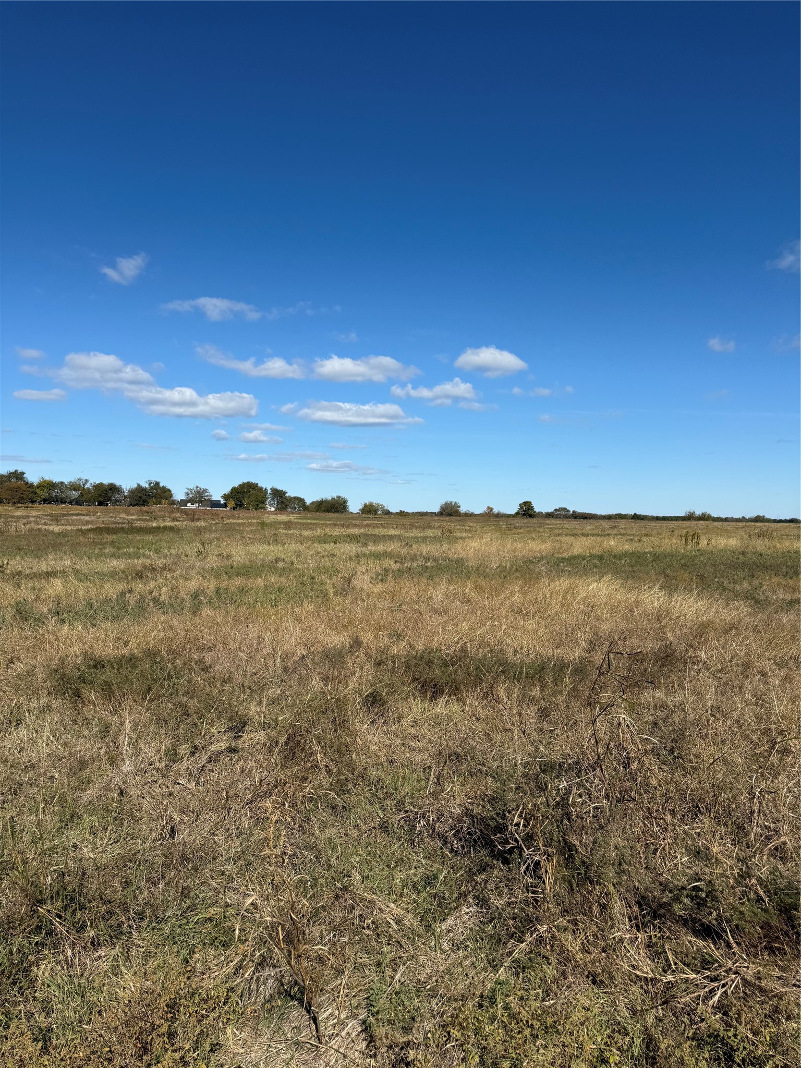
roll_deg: -1.9
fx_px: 740
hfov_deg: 56.8
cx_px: 400
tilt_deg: -3.7
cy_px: 534
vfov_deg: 71.6
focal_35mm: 24
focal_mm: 6.76
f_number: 1.78
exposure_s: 1/7353
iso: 80
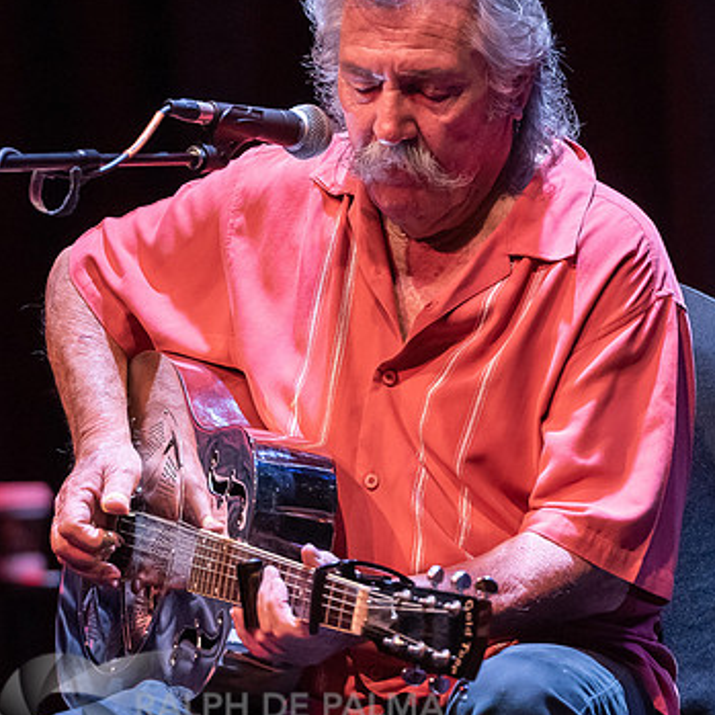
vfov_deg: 3.6
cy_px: 345
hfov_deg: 3.6
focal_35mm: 483
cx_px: 446
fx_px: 11287
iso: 1600
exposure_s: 1/160
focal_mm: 200
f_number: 4
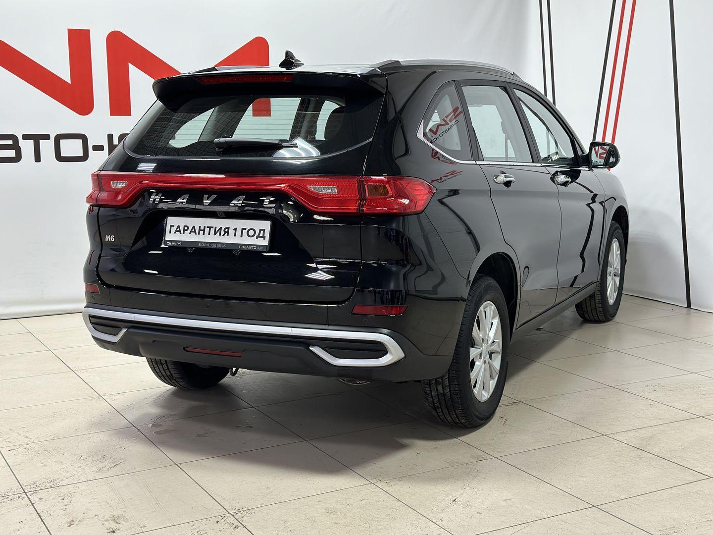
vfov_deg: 30.3
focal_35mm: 48
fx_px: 989
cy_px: 268
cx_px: 356
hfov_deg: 39.7
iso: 160
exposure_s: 1/100
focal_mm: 6.86
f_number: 1.78
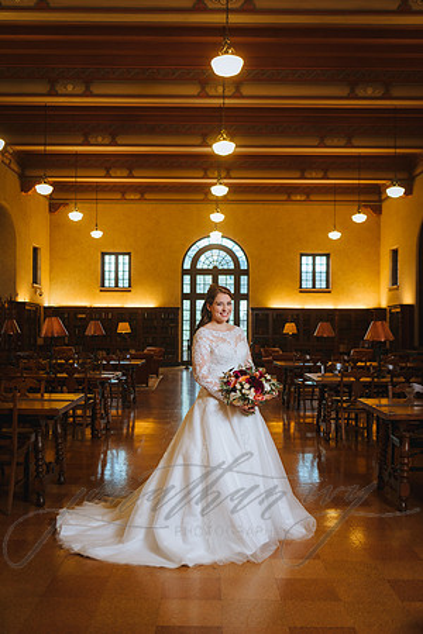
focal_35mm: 38
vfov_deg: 50.7
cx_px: 212
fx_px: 670
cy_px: 317
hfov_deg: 35.1
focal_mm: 38
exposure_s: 1/125
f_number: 2.8
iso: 500
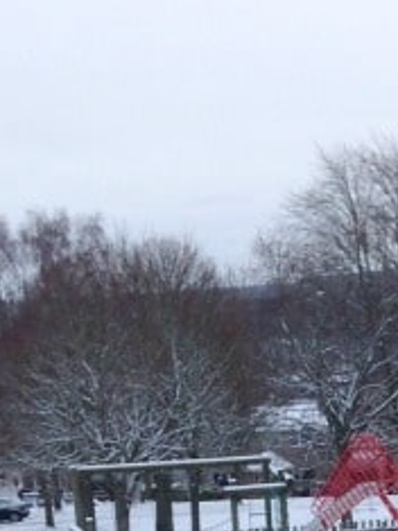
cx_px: 321
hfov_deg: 11.3
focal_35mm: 131
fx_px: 2010
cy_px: 923
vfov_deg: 13.6
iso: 50
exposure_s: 1/516
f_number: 2.4
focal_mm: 4.12
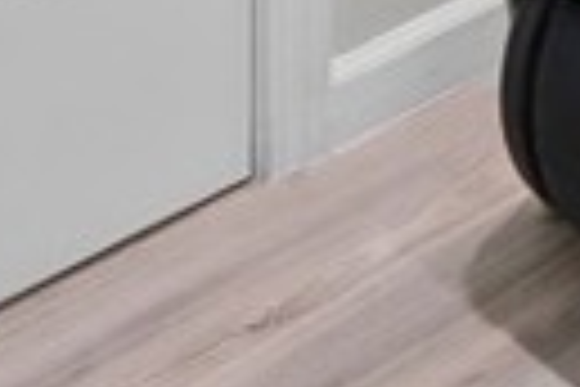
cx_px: 1371
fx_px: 1788
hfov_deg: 13.6
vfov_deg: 8.4
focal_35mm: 111
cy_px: -1046
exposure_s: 1/3
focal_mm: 14
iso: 250
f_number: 9
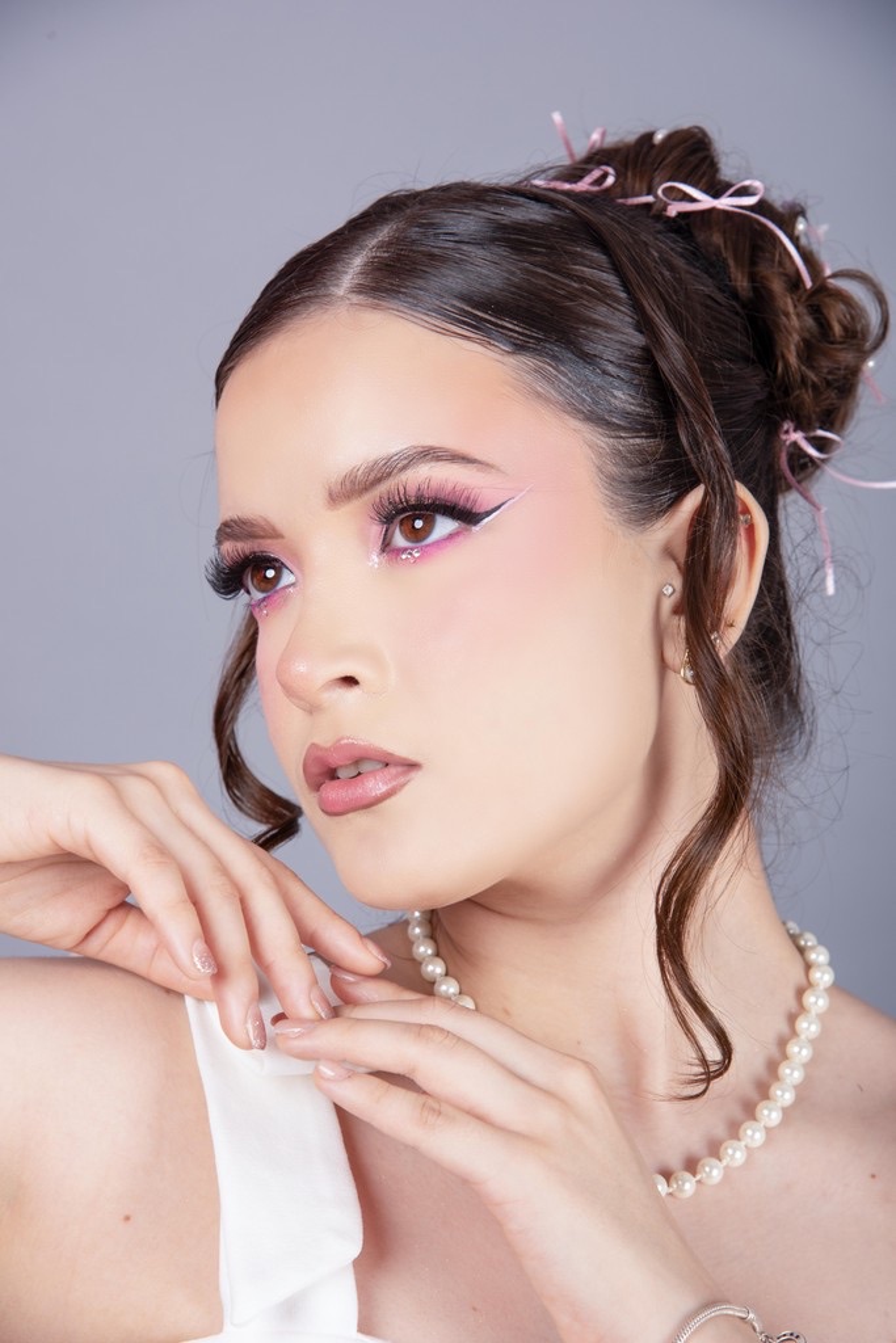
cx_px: 448
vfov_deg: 18.3
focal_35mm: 112
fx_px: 4180
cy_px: 672
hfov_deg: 12.2
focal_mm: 112
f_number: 9
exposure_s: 1/200
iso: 200
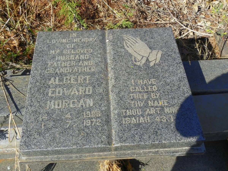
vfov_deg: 36.8
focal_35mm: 39
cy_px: 86
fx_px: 257
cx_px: 114
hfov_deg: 47.9
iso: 64
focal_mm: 6.9
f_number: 4.5
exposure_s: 1/250
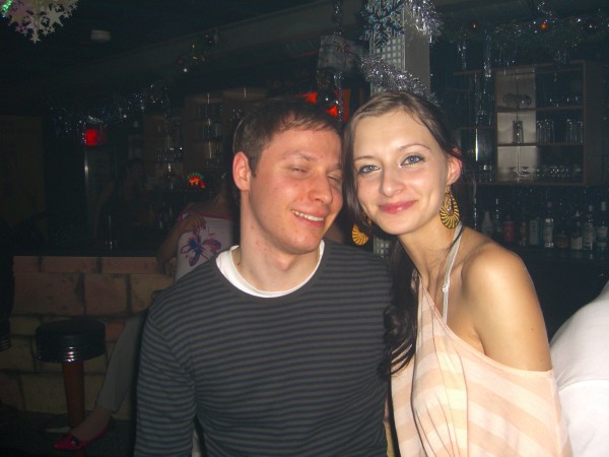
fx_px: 669
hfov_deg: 49.0
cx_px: 304
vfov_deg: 37.7
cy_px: 228
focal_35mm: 38
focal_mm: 7.9
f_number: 2.8
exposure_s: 1/60
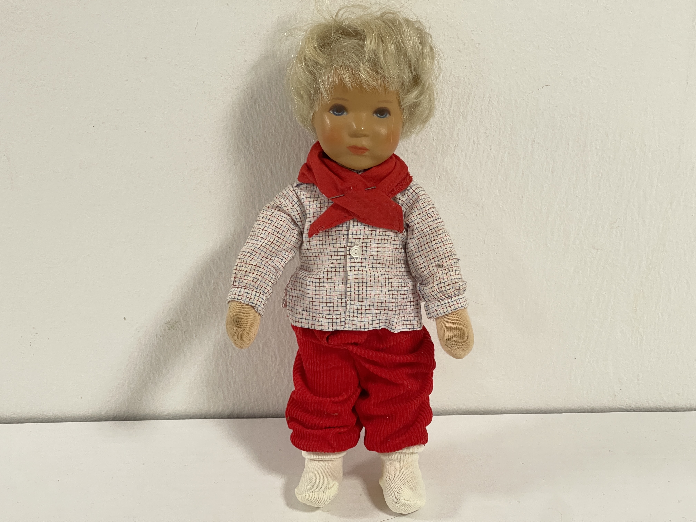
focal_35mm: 64
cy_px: 261
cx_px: 348
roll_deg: +0.8
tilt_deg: -25.9
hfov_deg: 30.3
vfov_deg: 22.9
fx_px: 1287
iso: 200
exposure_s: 1/50
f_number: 2.2
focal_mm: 7.5
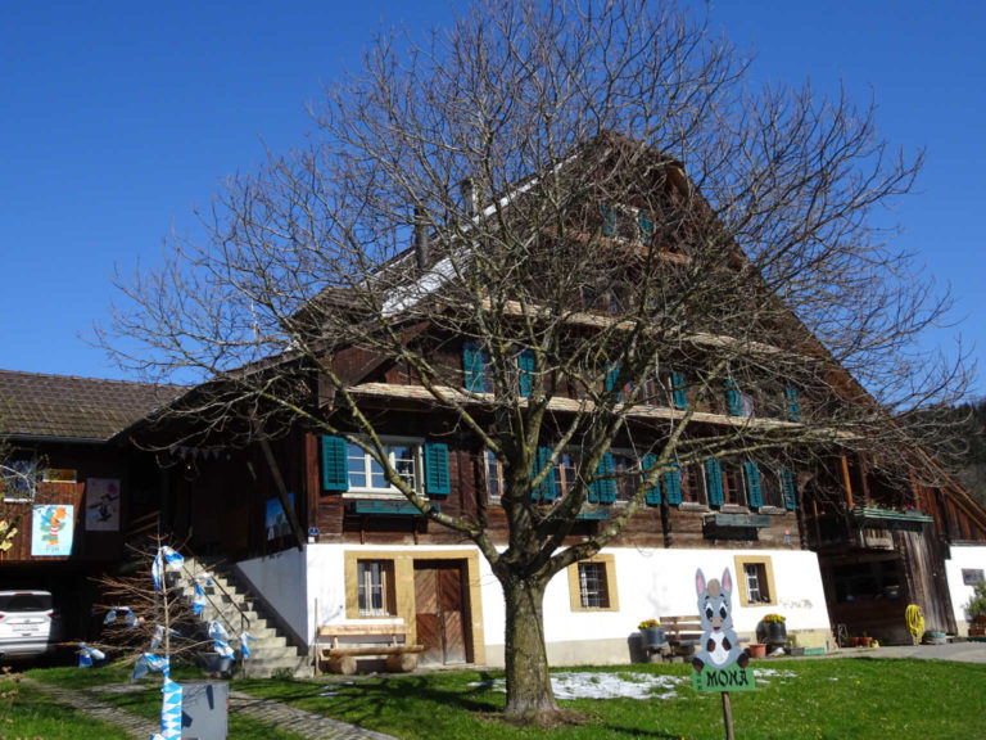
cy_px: 370
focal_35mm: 33
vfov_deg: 42.9
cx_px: 493
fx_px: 940
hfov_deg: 55.4
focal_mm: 5.61
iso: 80
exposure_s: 1/800
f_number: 4
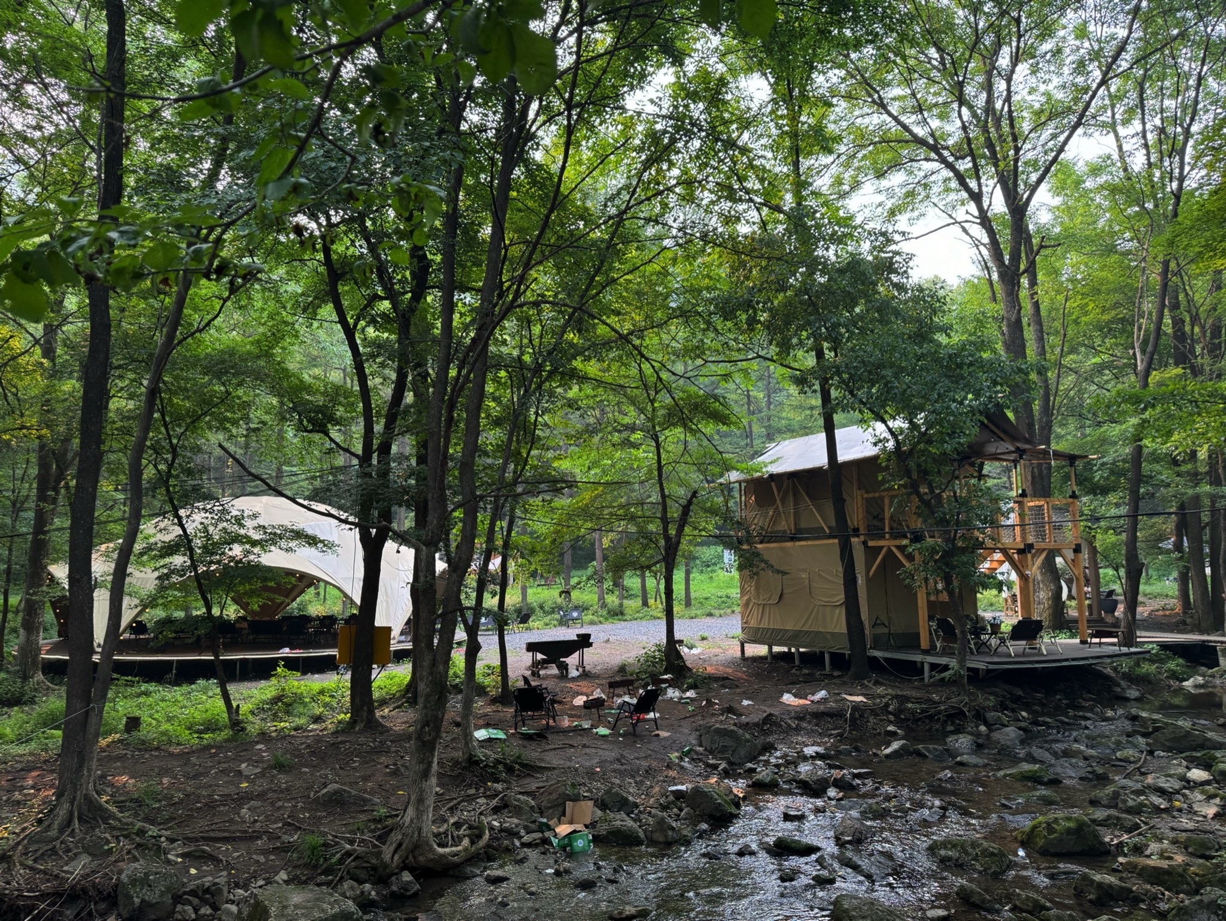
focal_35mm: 24
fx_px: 850
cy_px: 460
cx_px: 613
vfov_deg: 56.9
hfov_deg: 71.6
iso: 100
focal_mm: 6.86
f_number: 1.78
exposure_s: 1/163
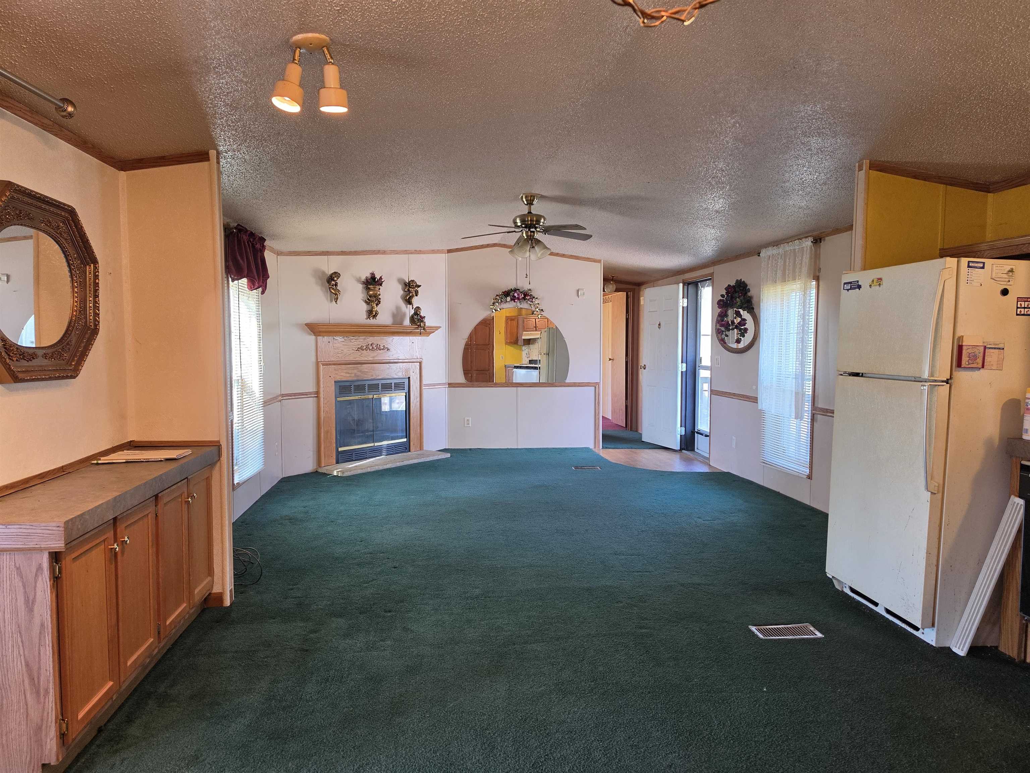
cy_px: 386
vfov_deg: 58.9
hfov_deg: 73.9
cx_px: 515
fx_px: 684
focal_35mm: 23
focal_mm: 6.5
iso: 160
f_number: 1.4
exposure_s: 1/120
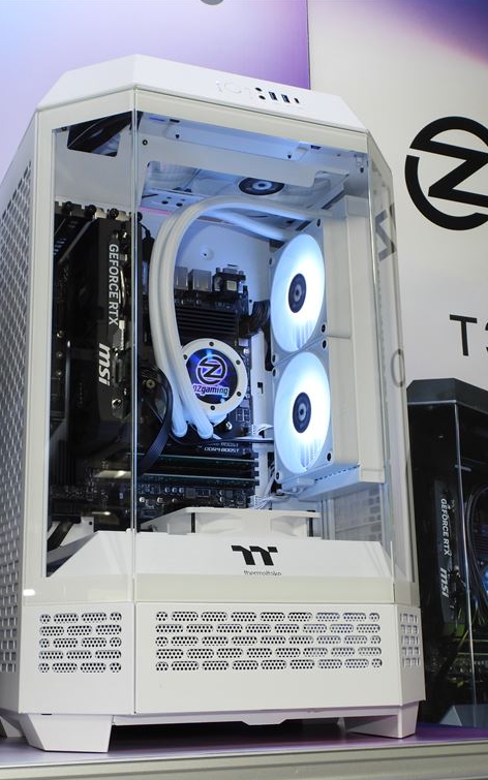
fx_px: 979
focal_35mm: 46
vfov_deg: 43.5
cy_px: 393
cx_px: 200
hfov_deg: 27.9
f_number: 3.2
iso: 100
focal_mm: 5.8
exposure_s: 1/50
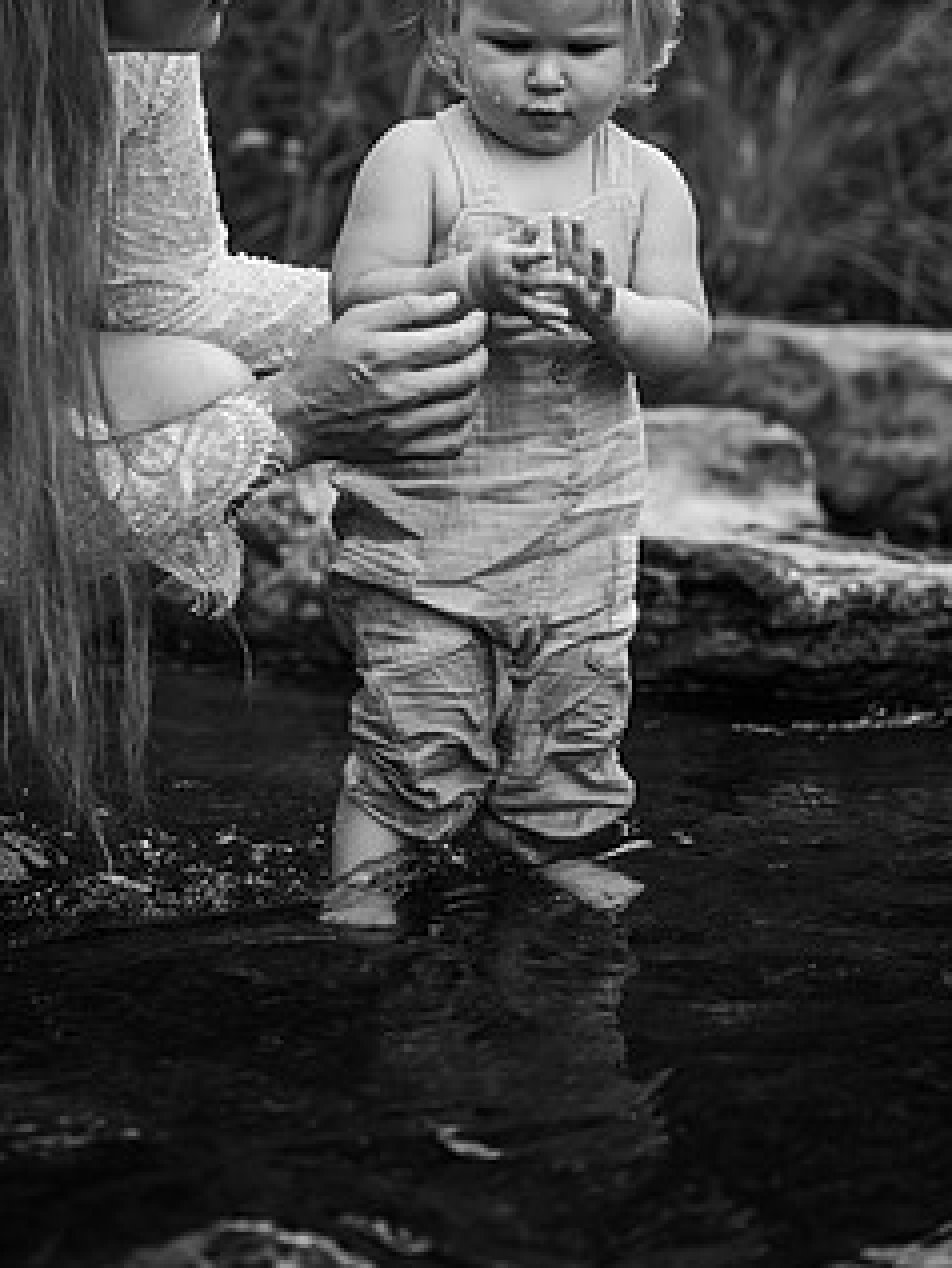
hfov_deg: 19.6
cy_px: 400
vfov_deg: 25.8
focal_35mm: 75
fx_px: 2748
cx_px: 404
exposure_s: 1/1600
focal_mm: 55
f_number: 2.8
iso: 500
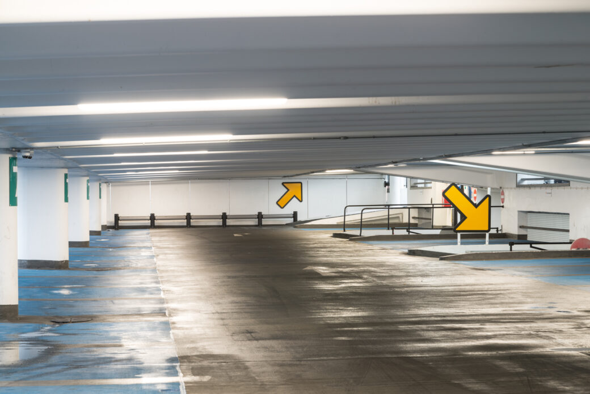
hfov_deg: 23.9
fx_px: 1393
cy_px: 197
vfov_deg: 16.1
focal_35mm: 85
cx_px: 295
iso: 100
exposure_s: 1.3
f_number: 9
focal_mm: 85
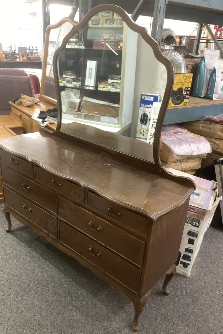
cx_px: 94
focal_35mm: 30
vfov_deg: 61.9
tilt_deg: -22.8
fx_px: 279
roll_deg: -3.7
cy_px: 172
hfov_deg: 43.5
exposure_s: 1/50
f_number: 1.8
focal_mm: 3.99
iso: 200
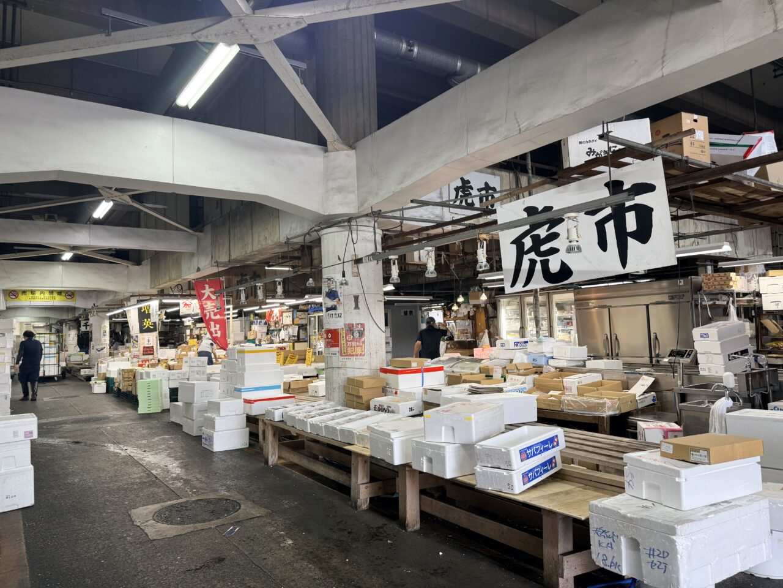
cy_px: 294
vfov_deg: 56.8
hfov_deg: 71.6
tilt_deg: +4.5
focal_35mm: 24
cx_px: 392
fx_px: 543
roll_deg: +2.2
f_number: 1.78
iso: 80
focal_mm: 6.76
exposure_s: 1/121
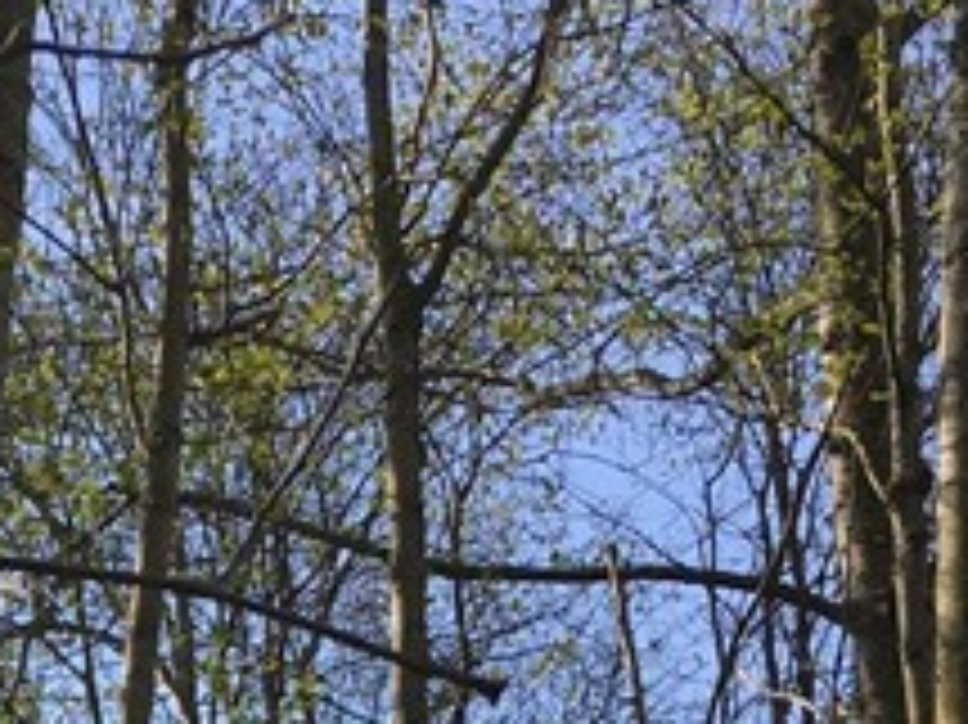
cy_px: 1461
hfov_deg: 13.7
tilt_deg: +9.2
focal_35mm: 138
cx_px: -356
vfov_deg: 9.9
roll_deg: -2.7
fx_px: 3857
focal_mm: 4.15
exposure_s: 1/668
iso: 25
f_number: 2.2
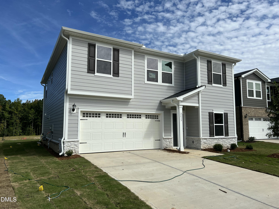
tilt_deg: +6.8
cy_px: 104
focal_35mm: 26
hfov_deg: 67.3
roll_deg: +0.2
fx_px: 210
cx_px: 140
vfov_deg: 53.1
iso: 50
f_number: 1.5
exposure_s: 1/7463
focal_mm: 5.7
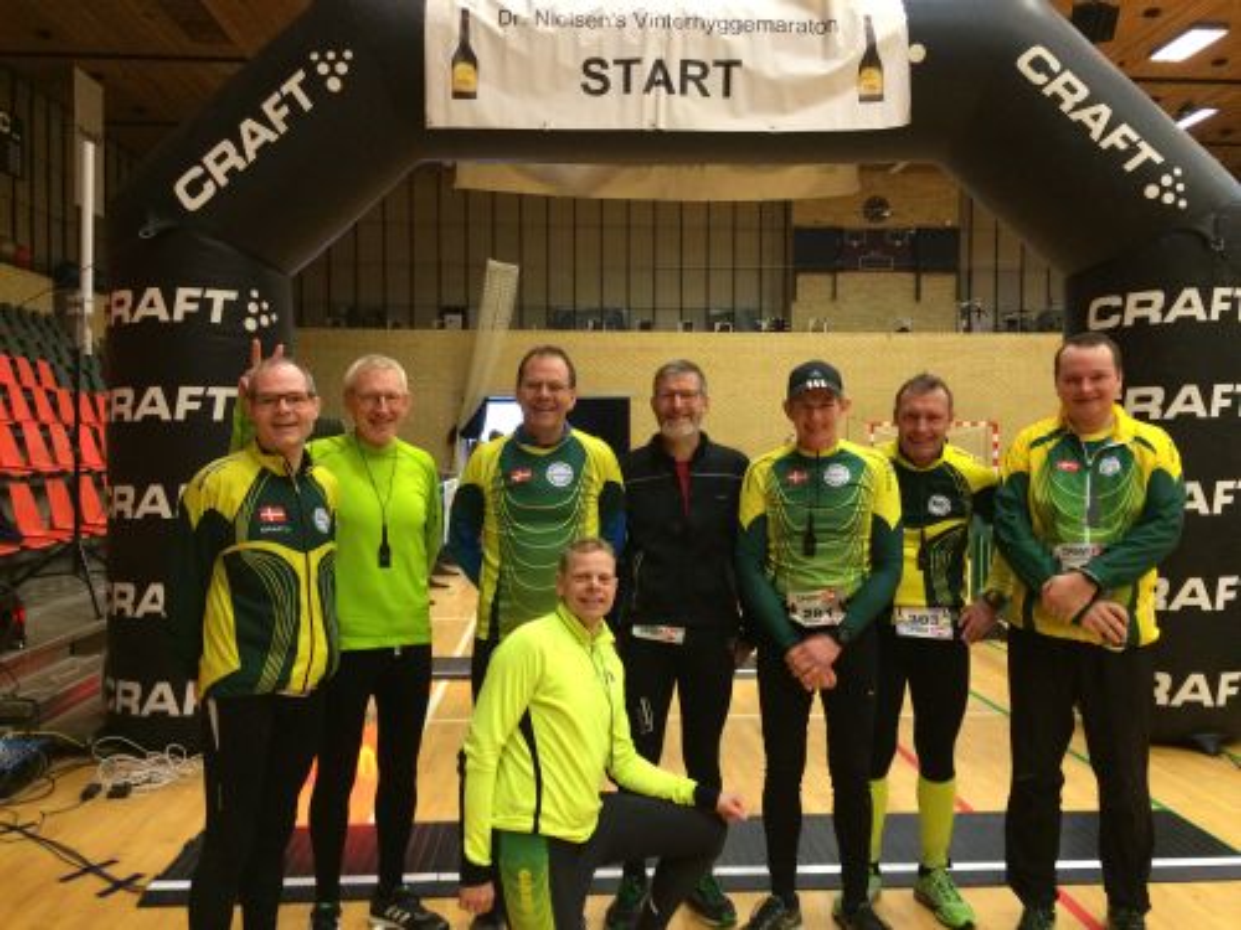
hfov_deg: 61.7
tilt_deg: -2.4
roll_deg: +0.3
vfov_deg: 48.2
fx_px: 1040
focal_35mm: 29
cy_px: 465
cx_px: 620
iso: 200
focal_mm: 4.15
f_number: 2.2
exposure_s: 1/30
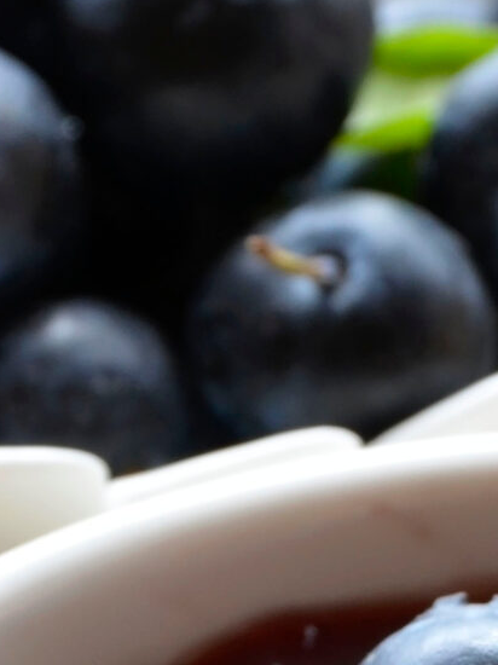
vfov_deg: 4.2
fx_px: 9003
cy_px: 800
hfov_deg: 3.2
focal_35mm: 469
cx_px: 401
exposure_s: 1/125
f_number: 8
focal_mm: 70
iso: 200
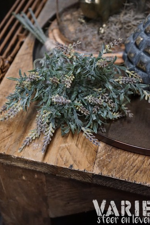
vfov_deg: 40.3
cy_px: 109
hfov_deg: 27.5
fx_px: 306
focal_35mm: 49
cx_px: 76
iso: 6400
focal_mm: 47
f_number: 4.5
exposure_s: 1/160
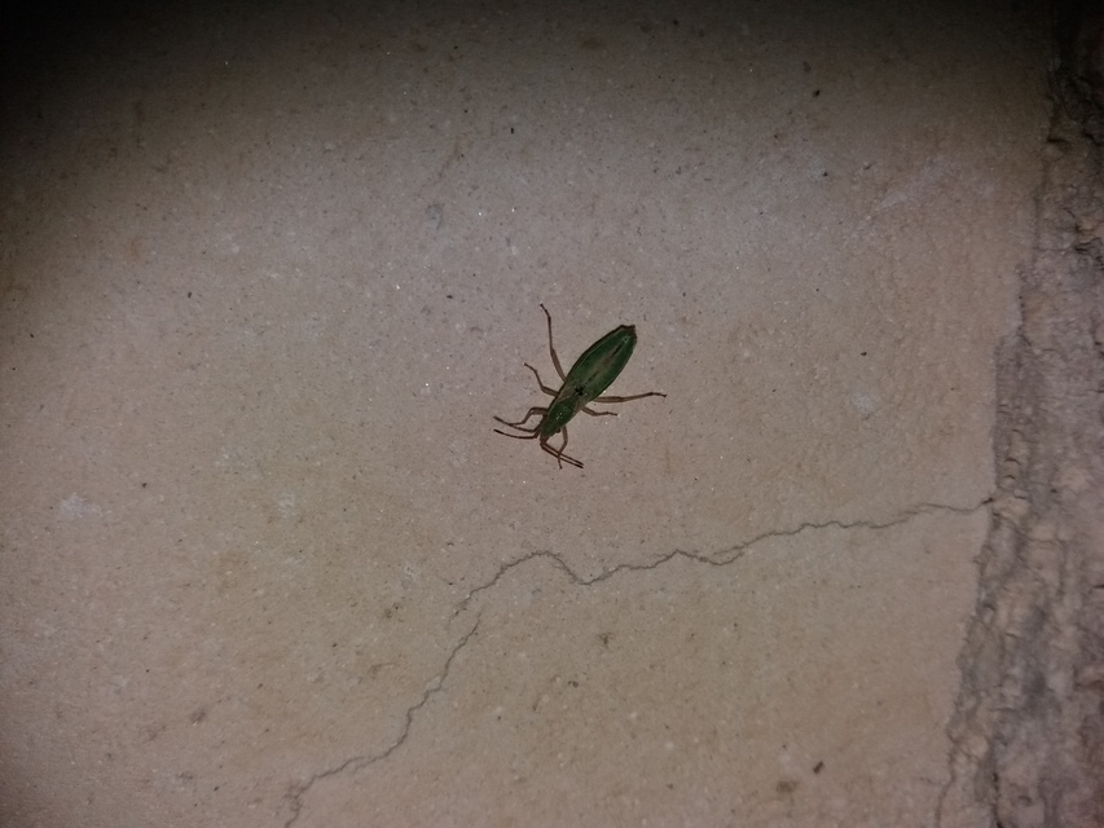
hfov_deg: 63.4
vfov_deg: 49.8
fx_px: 893
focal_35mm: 28
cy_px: 414
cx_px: 552
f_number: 1.9
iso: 64
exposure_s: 1/4461
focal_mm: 3.7
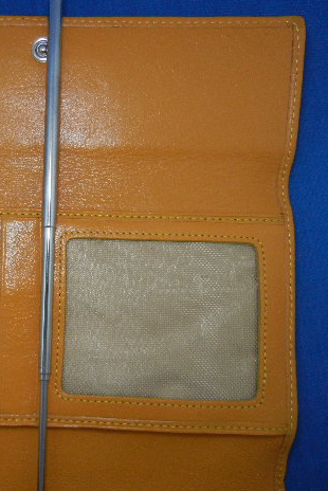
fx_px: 587
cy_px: 241
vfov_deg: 45.4
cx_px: 45
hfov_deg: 30.1
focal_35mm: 43
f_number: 7
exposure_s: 1/30
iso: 507
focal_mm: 5.4
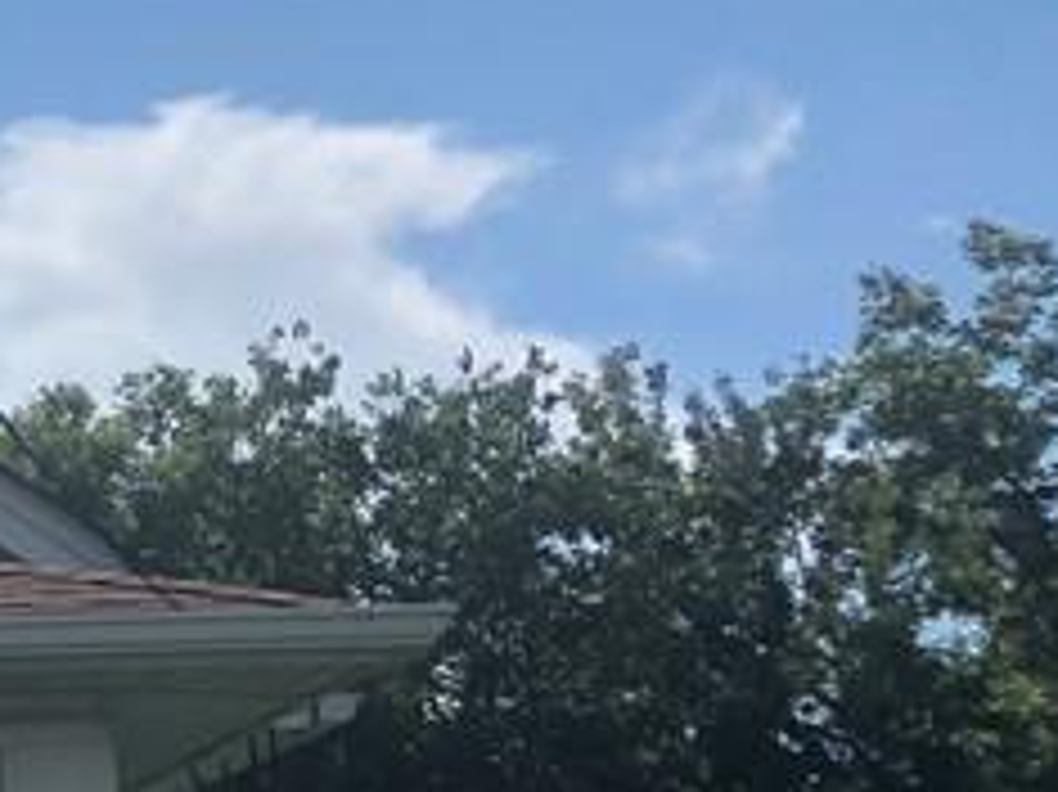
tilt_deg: +6.2
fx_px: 3727
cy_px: 765
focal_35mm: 122
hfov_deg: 13.6
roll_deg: -0.3
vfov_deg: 12.0
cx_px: -1121
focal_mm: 3.99
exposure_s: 1/3745
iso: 25
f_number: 1.8
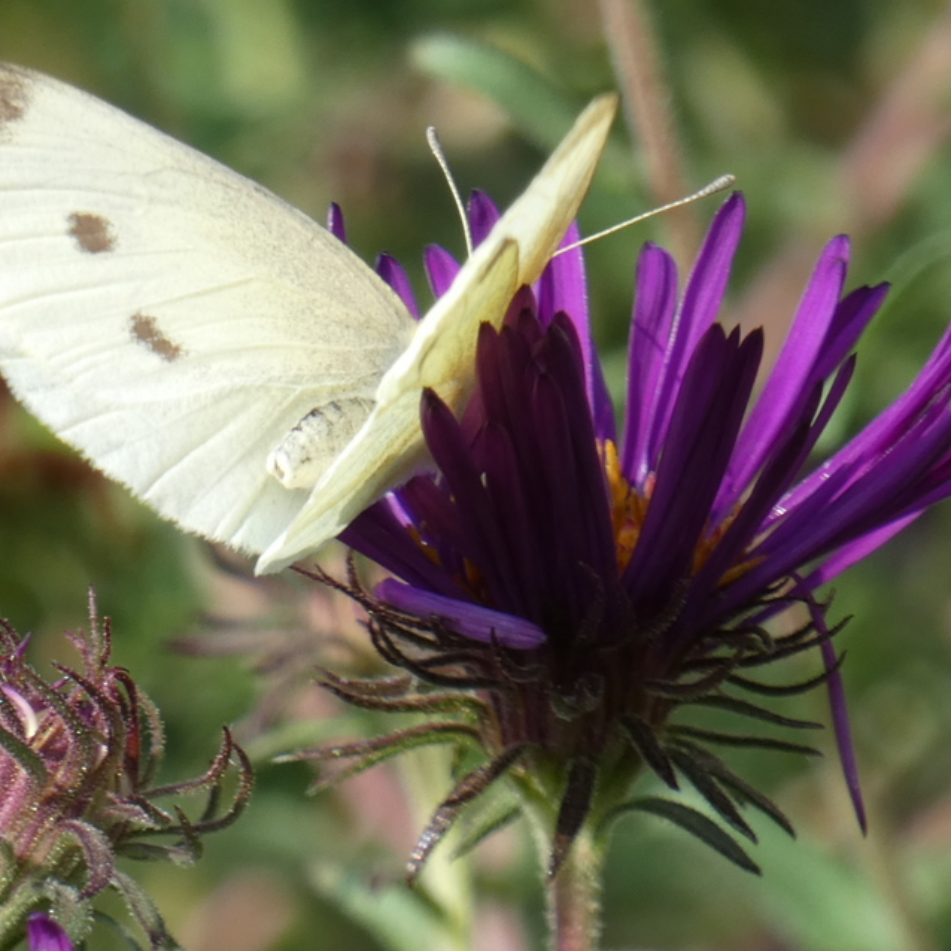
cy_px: 476
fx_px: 18929
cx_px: 458
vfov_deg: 2.9
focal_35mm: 609
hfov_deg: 2.9
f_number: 5.6
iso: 80
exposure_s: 1/125
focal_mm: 92.3
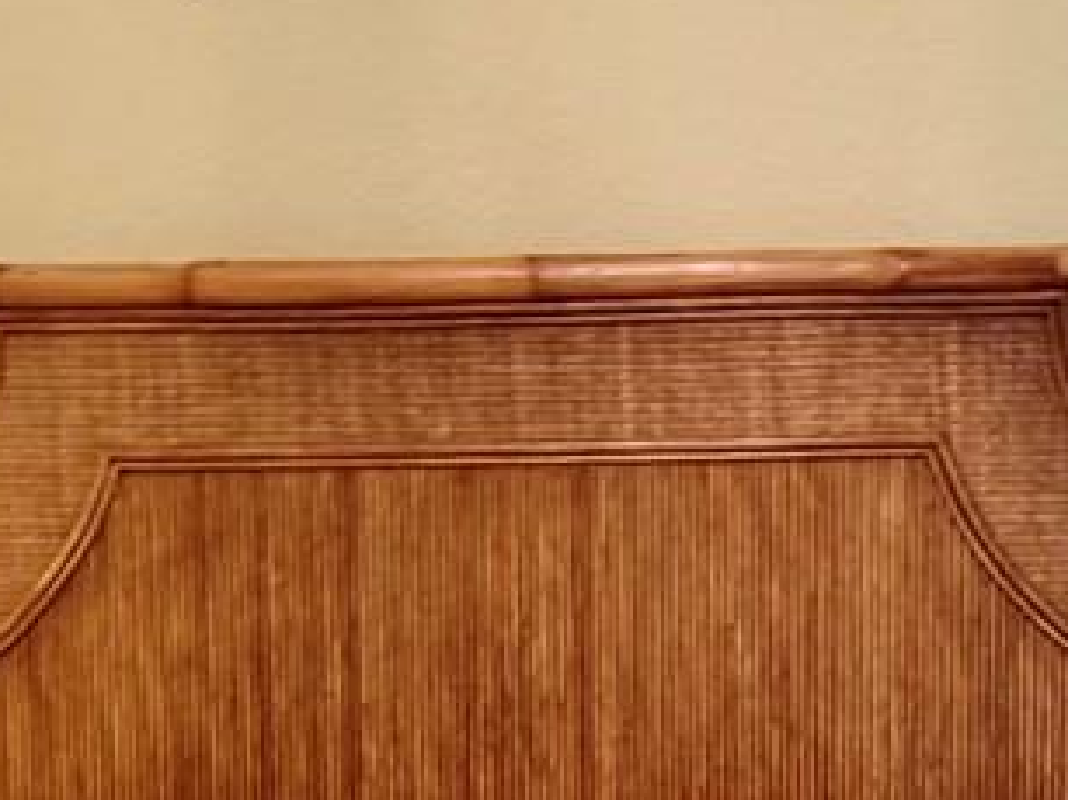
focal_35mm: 80
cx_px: 511
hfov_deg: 24.4
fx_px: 2467
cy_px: 758
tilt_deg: -1.9
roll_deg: -2.3
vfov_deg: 18.1
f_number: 1.78
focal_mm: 6.76
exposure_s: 1/60
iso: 160
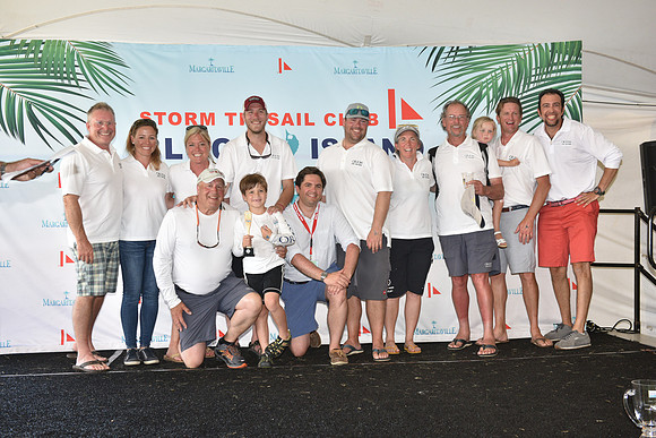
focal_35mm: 48
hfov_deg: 41.1
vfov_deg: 28.1
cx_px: 328
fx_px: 875
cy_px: 219
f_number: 4.5
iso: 800
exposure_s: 1/160
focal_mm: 48
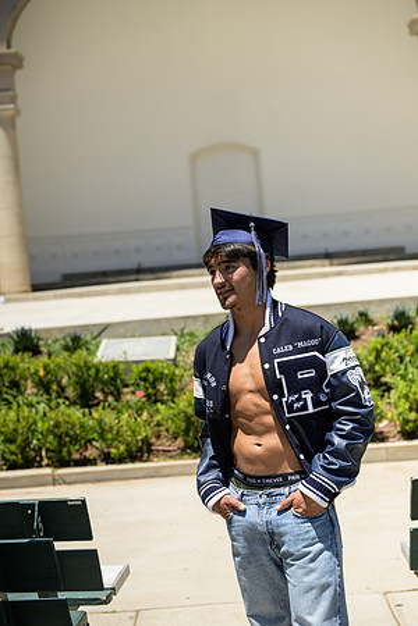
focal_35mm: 66
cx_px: 209
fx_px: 1149
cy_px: 313
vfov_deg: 30.5
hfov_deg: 20.6
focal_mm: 66
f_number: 4
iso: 800
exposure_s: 1/6400
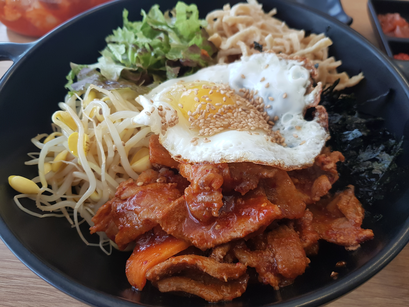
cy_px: 154
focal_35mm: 26
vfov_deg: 53.1
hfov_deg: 67.3
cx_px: 204
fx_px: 307
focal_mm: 4.3
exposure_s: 1/60
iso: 64
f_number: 1.7
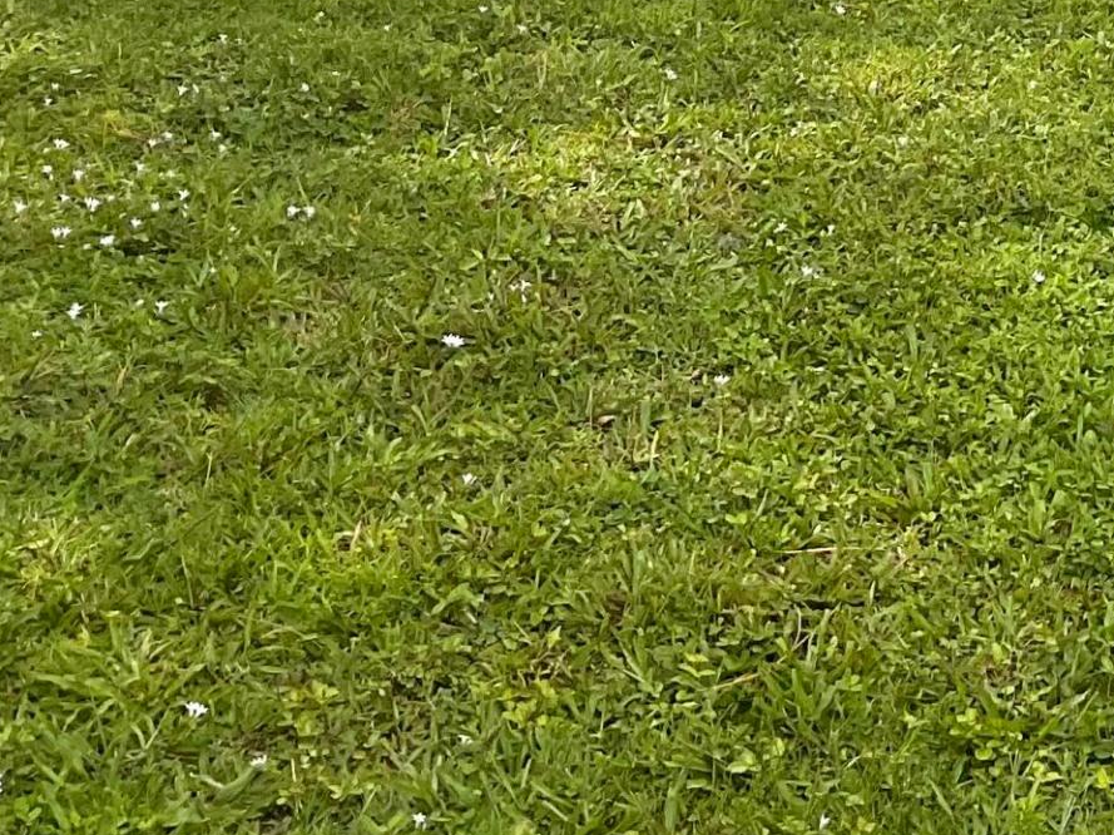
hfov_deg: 19.4
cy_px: -503
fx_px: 3024
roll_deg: -0.6
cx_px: 1413
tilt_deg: -7.3
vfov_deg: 14.4
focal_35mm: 94
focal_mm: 3
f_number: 1.8
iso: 16
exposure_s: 1/1675
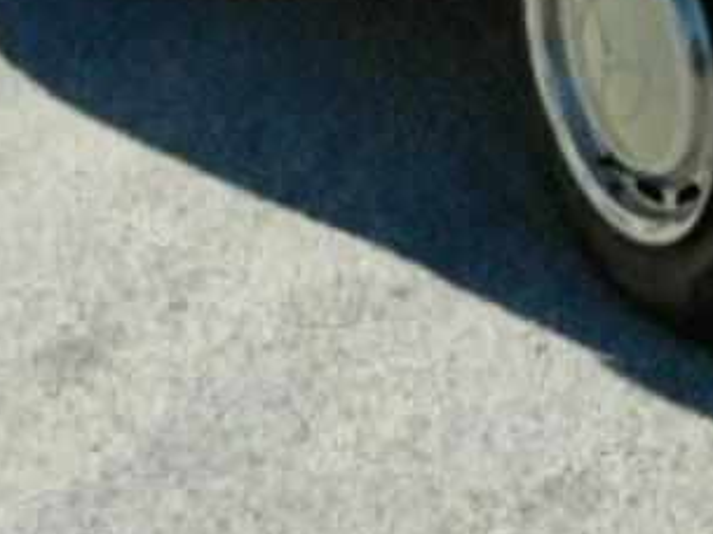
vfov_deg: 9.1
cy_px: -330
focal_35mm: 158
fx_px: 3254
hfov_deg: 11.9
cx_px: 1107
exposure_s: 1/500
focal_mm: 7.1
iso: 125
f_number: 7.8
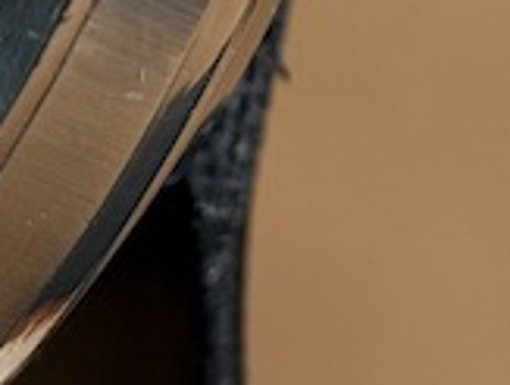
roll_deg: +0.2
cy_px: -178
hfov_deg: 8.4
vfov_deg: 6.3
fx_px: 3470
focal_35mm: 235
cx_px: 432
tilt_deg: -0.7
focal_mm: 6.76
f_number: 1.78
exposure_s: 1/60
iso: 200
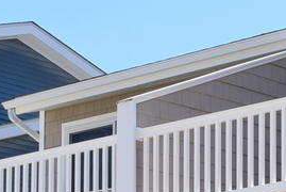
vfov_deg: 7.5
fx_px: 1432
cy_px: 294
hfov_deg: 11.0
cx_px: 407
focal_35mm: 180
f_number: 11
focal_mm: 20
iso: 200
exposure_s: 1/500
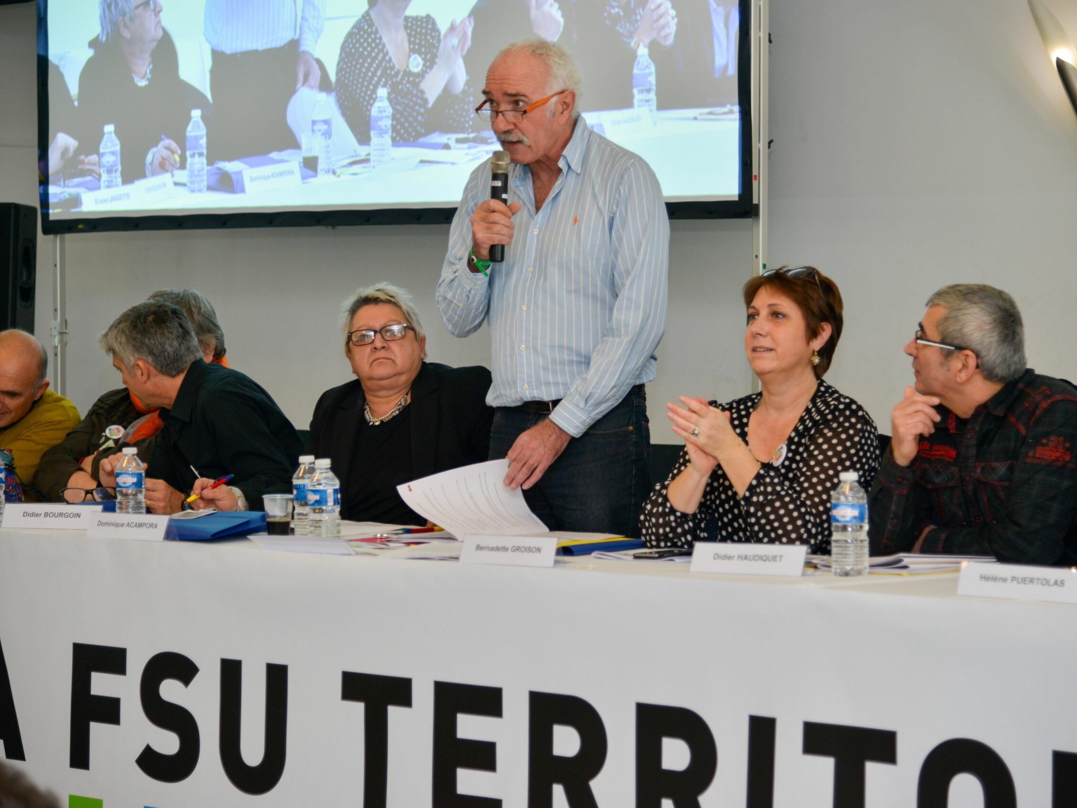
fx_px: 2925
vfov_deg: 15.7
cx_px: 554
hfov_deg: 20.9
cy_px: 402
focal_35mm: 94
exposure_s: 1/125
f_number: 4
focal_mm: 86
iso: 640
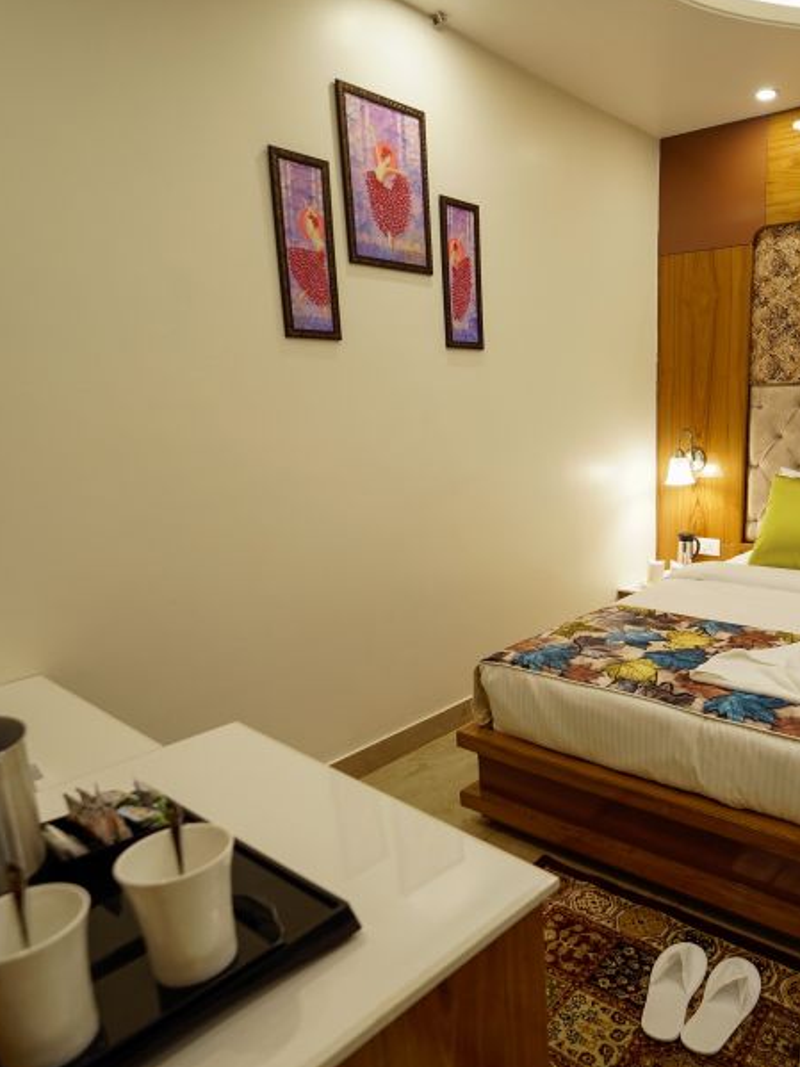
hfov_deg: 56.3
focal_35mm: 23
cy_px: 590
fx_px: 709
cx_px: 590
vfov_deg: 73.7
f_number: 3.2
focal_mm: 14
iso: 640
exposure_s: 1/80
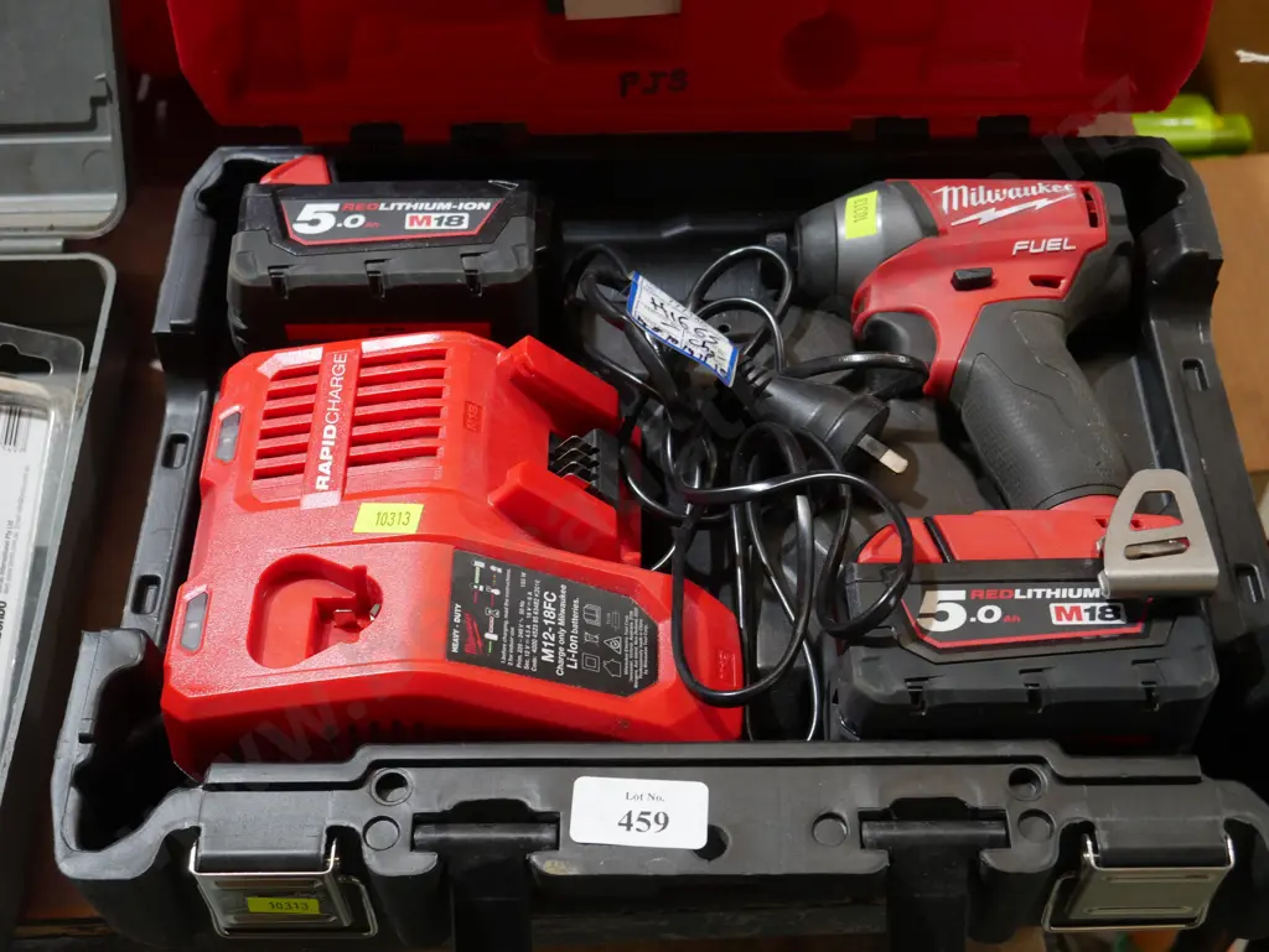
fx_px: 1834
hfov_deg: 38.2
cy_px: 476
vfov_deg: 29.1
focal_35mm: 50
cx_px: 634
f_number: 5.3
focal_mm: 25
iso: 800
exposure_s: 1/60
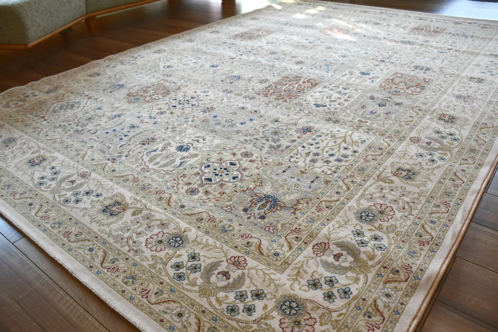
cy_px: 166
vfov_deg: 43.6
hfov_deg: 61.9
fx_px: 415
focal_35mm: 30
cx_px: 249
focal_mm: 20
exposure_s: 1/250
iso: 400
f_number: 4.5
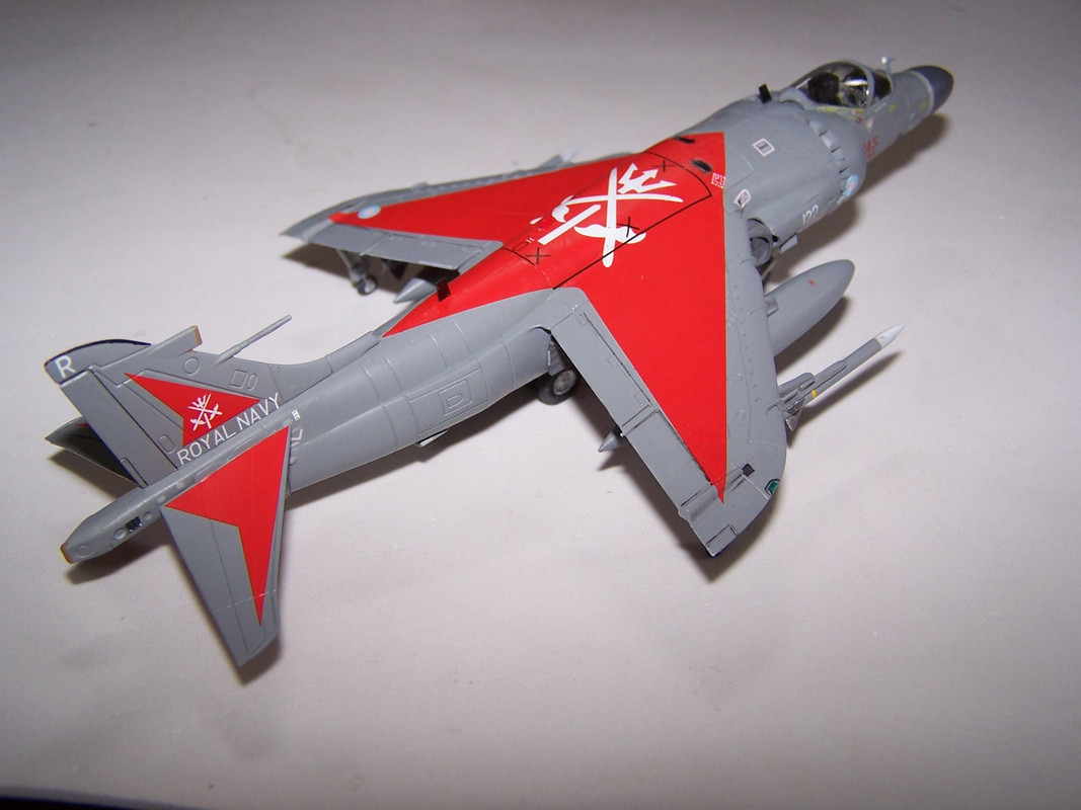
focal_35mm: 38
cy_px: 405
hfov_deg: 49.0
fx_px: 1187
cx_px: 540
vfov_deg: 37.7
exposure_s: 1/60
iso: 80
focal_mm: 6.3
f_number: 2.8
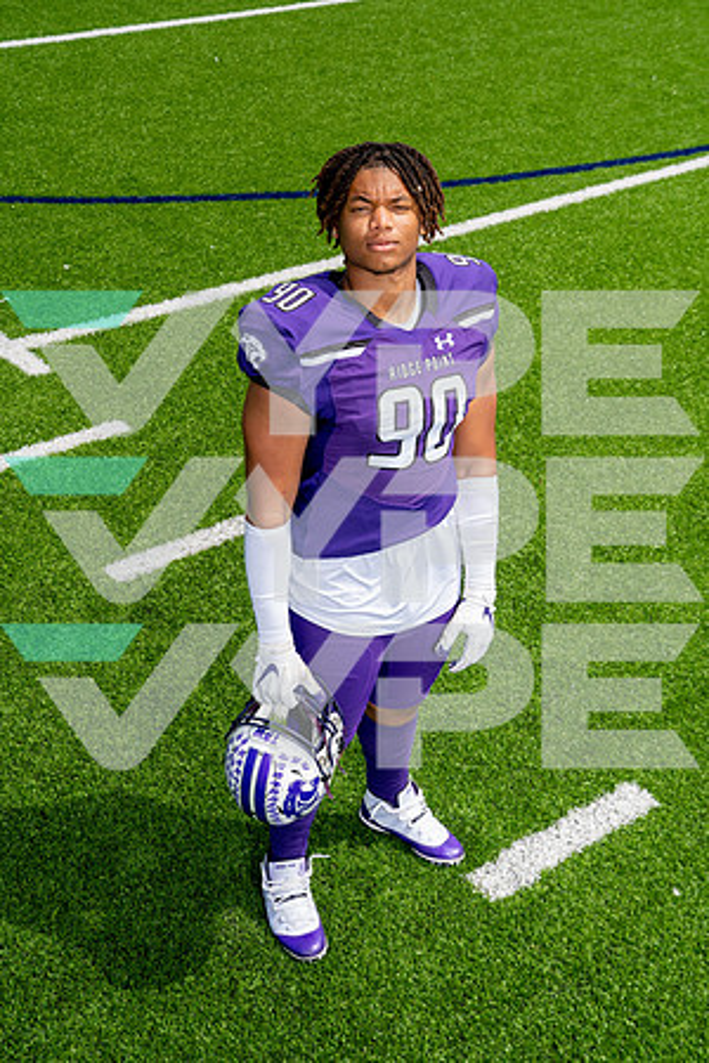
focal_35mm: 50
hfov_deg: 27.0
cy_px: 532
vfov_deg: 39.6
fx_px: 1477
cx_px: 354
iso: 100
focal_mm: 50
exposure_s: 1/250
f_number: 8
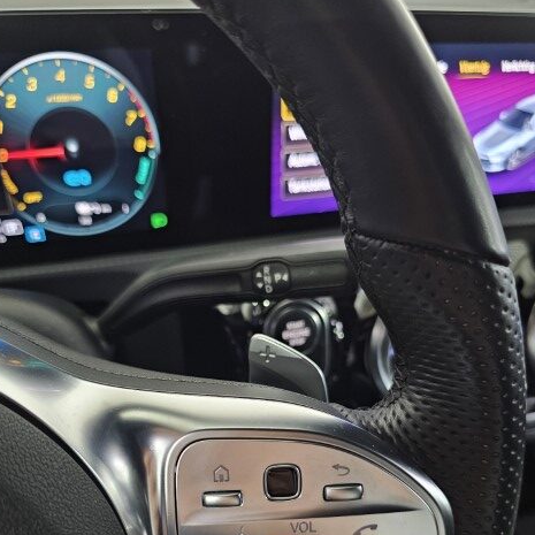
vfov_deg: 56.0
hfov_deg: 57.3
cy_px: 361
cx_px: 260
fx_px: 490
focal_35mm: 28
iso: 500
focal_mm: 6.3
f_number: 1.7
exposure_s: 1/25
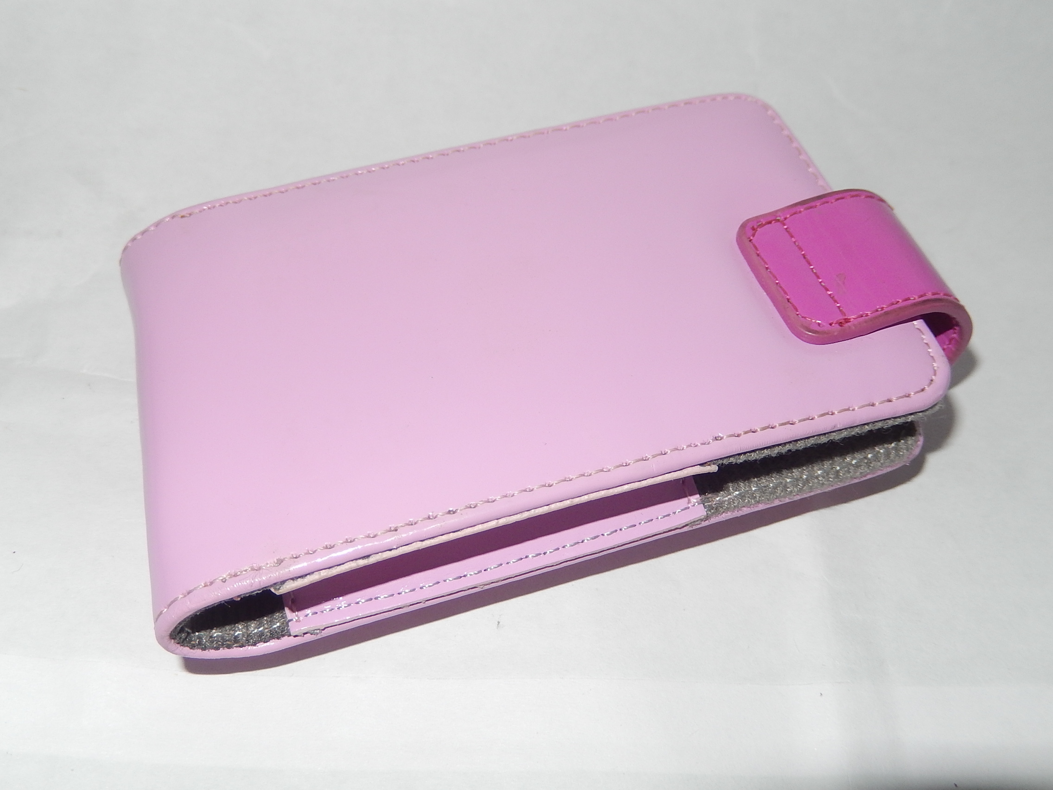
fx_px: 1095
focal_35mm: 36
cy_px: 395
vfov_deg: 39.7
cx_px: 526
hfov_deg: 51.4
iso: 200
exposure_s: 1/30
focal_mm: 6.5
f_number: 8
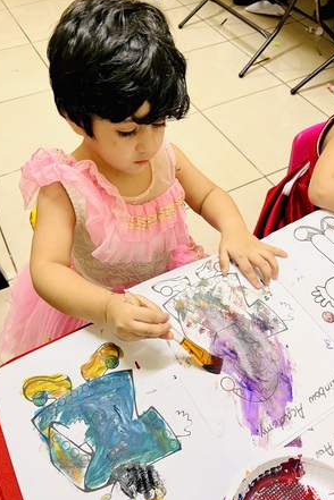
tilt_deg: -52.6
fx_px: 390
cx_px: 161
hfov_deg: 46.4
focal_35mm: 28
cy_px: 247
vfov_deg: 65.5
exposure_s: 1/60
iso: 100
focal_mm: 5.7
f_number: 1.5
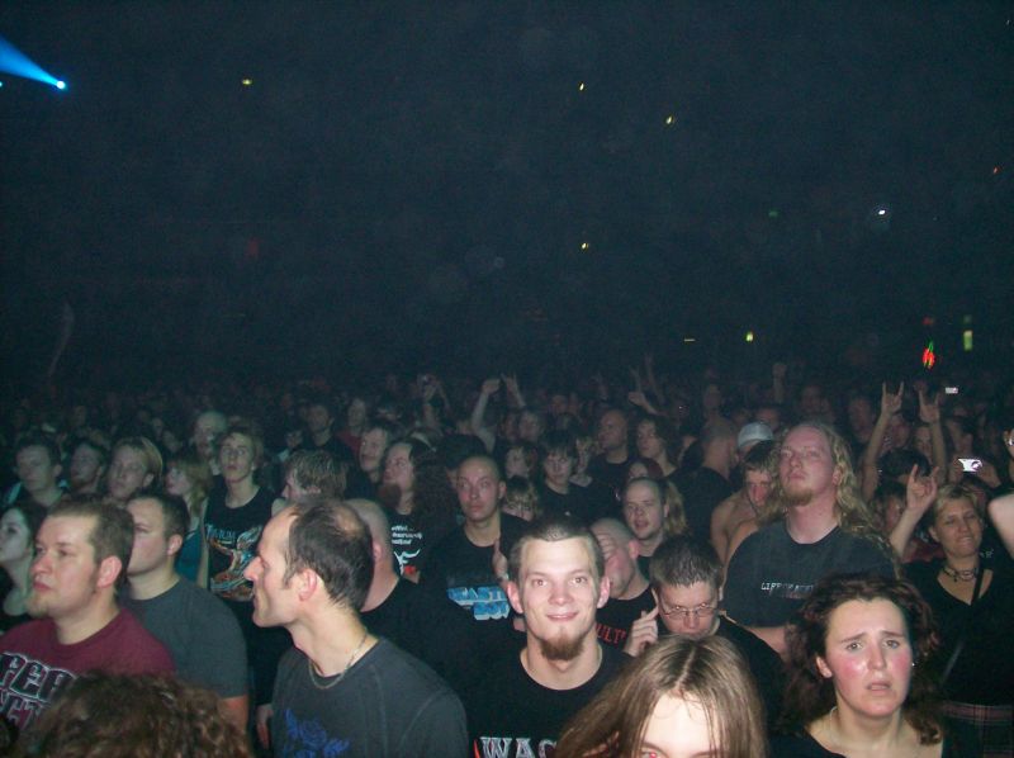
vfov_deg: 39.6
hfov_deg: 51.4
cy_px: 379
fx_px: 1053
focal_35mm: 36
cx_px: 507
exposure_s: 1/64
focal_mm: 6
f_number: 2.7
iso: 140
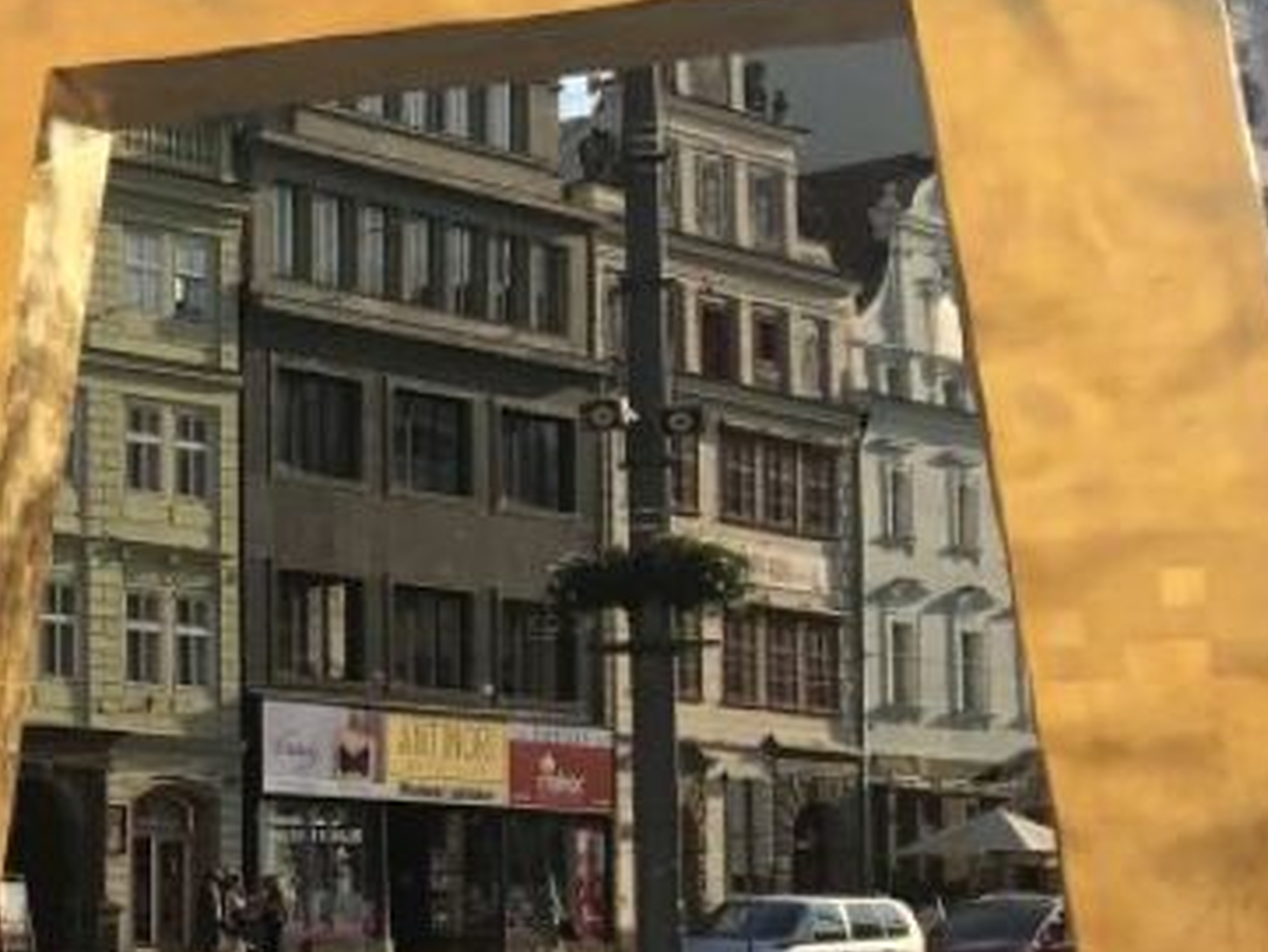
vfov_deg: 15.9
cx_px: -594
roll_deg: -1.7
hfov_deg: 18.8
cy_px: 636
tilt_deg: +6.6
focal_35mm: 93
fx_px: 3408
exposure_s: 1/2179
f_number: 1.8
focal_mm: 3.99
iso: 20
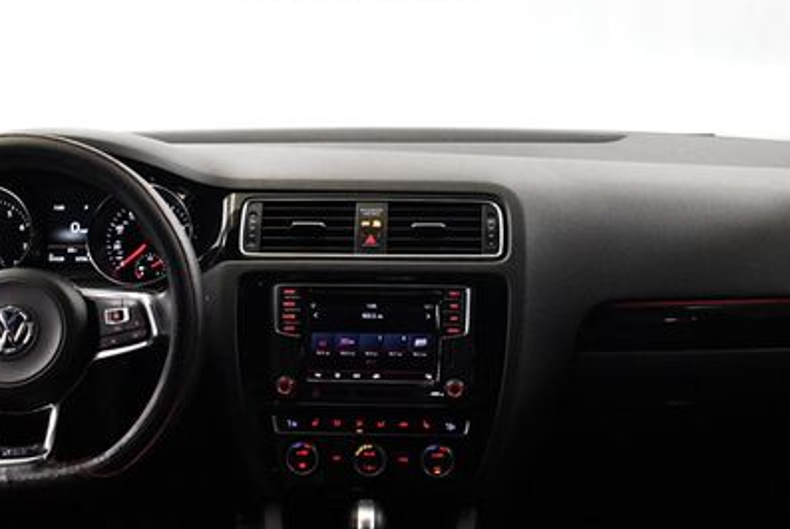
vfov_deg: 23.5
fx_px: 1275
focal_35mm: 58
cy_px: 268
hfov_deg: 34.4
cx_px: 376
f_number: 3.5
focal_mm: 18
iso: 3200
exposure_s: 1/125
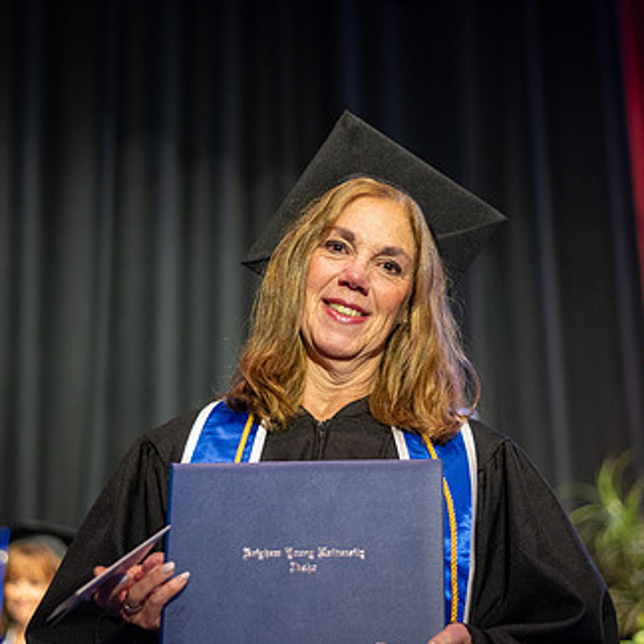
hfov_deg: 22.8
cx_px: 328
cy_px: 303
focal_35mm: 76
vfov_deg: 22.8
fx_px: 1600
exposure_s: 1/160
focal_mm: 50
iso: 1600
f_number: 1.8
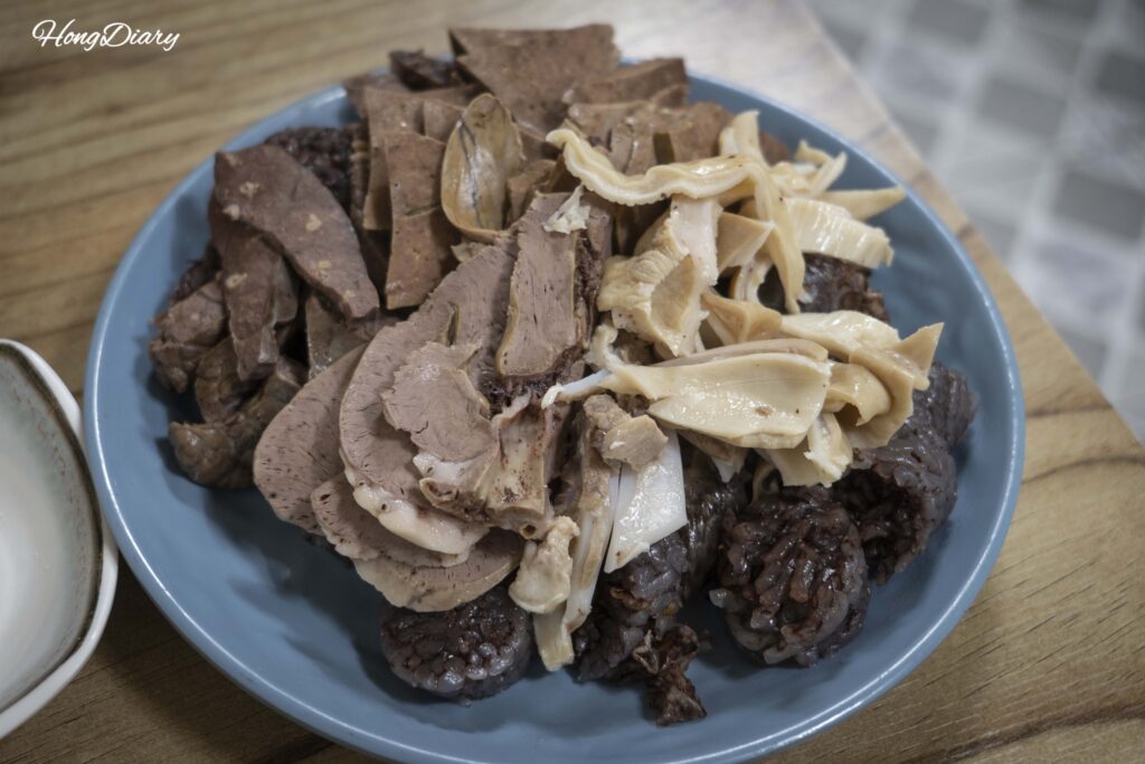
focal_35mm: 47
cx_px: 572
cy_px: 382
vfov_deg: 28.7
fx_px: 1495
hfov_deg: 41.9
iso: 1250
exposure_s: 1/60
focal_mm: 47
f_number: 5.6
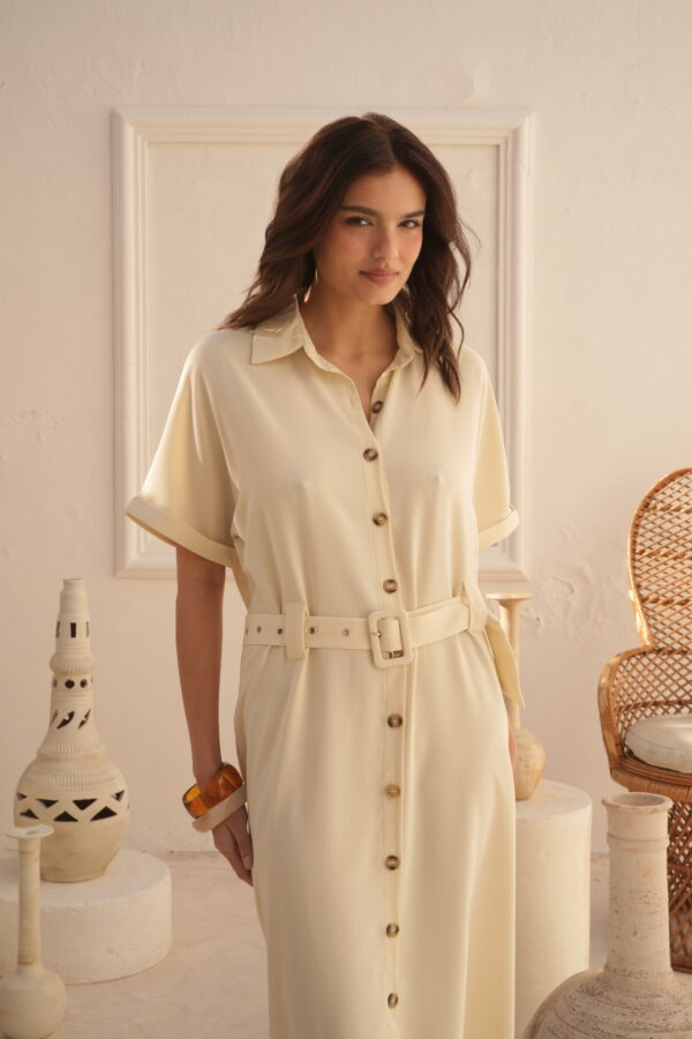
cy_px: 520
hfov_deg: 27.0
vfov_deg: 39.6
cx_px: 346
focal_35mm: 50
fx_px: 1442
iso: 200
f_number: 11
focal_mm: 50
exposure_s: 1/125
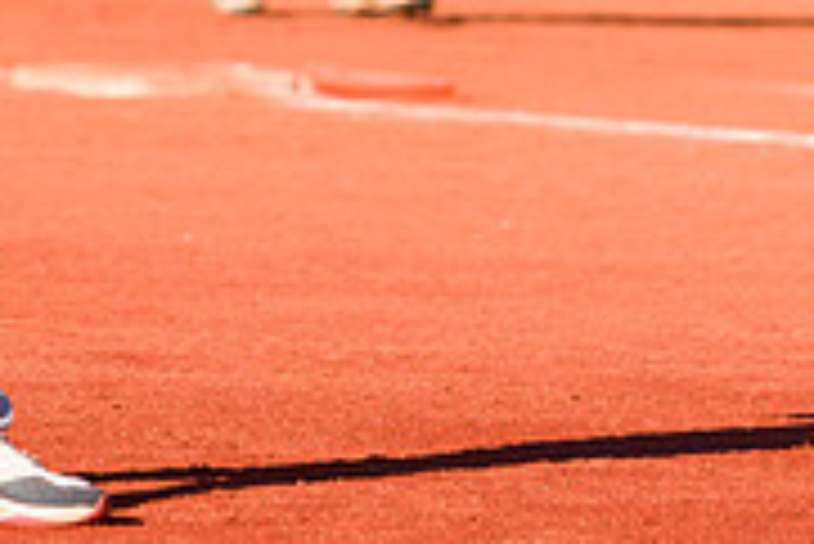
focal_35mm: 945
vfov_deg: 1.5
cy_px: -254
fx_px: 21384
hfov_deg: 2.2
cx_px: 13
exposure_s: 1/1000
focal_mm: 280
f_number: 5.6
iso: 320
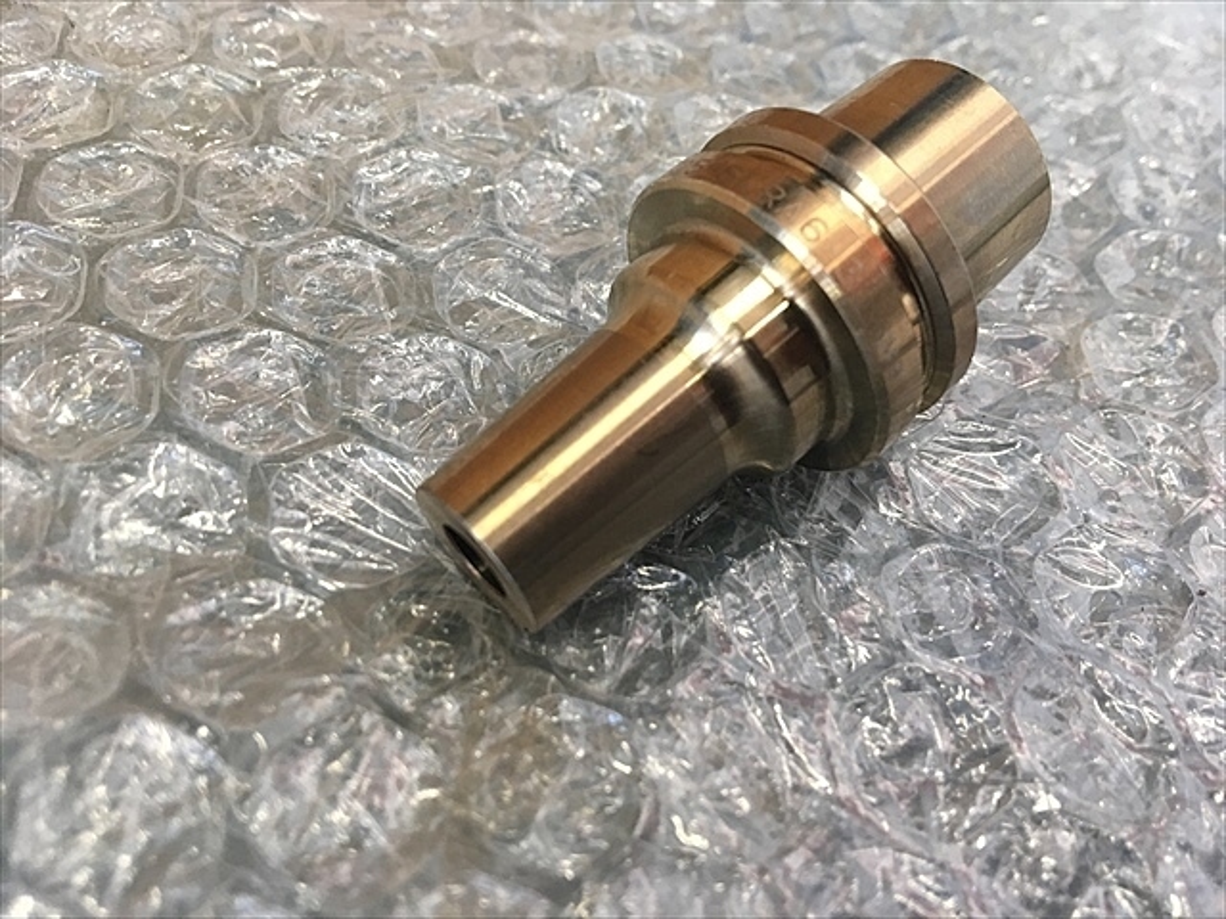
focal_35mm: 29
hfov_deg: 61.7
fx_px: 1027
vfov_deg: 48.2
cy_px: 460
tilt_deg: -51.3
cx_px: 613
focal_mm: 4.15
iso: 80
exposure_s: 1/30
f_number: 2.2
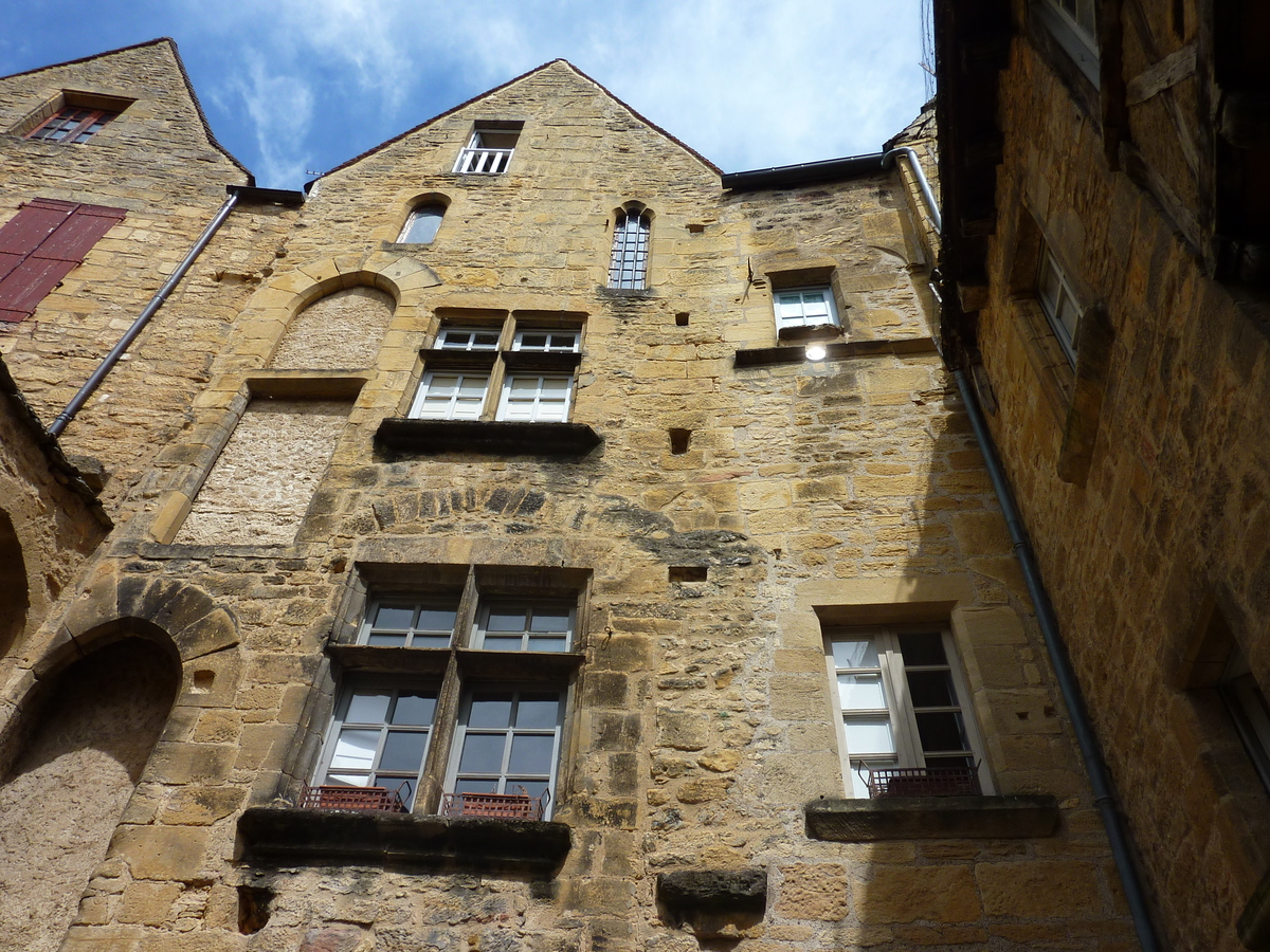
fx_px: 917
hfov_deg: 69.4
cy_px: 476
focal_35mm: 25
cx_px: 635
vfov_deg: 54.9
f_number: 4.5
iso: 80
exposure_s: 1/400
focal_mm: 4.1
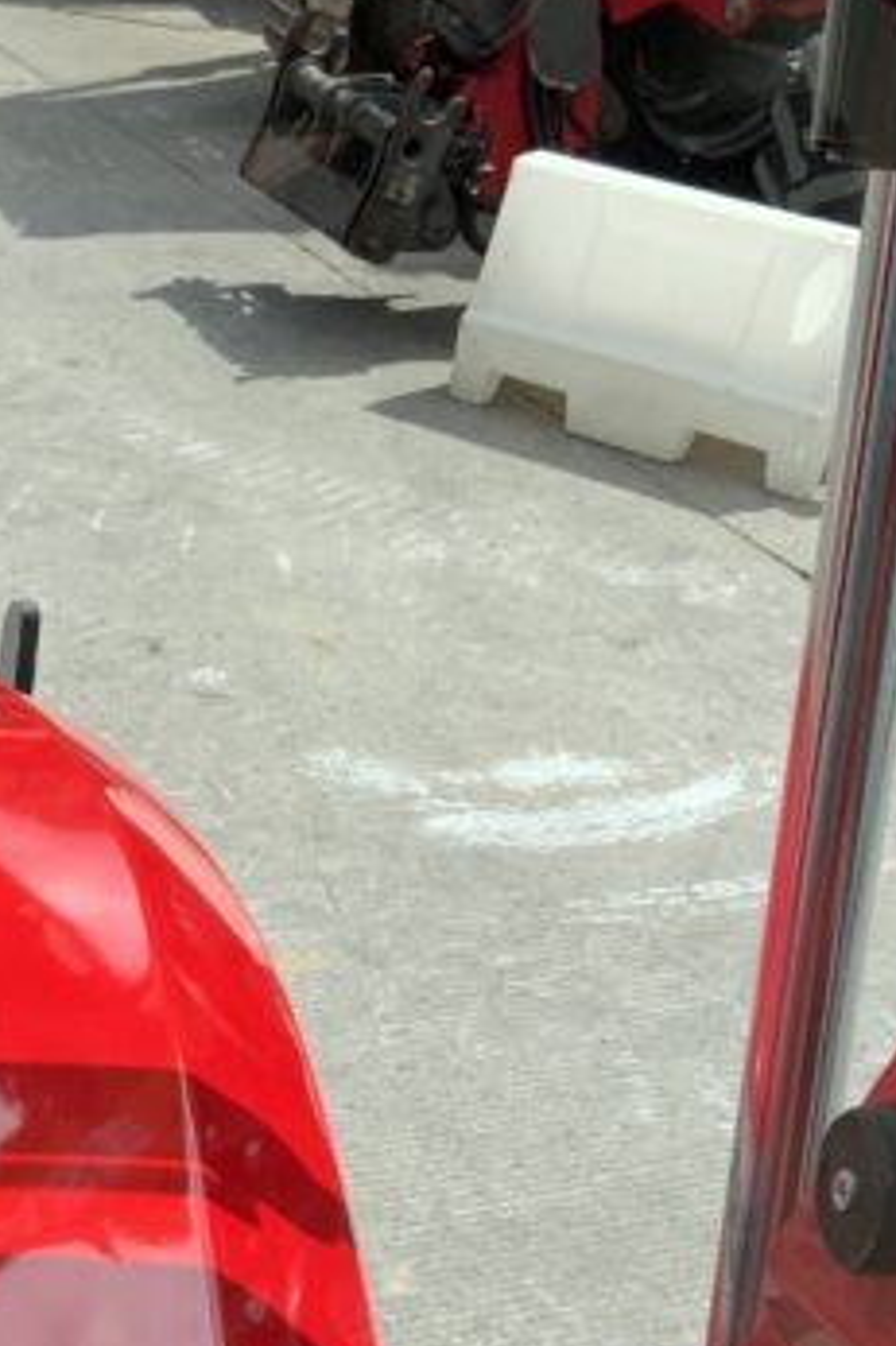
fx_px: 3326
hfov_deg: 14.7
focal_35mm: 89
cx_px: -268
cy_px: 1311
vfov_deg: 22.1
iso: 16
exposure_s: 1/1250
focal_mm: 3
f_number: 1.8
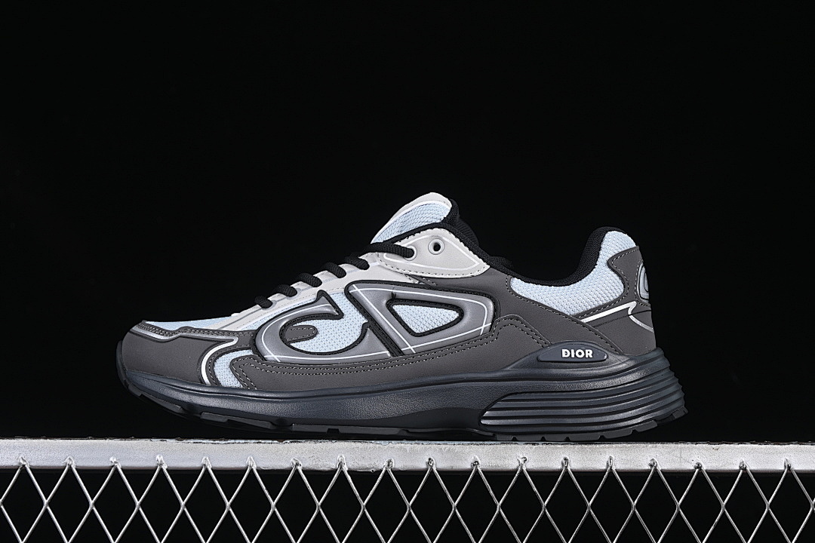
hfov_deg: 27.0
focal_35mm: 75
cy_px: 272
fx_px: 1698
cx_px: 408
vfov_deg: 18.2
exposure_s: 1/80
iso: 160
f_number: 6.3
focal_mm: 50
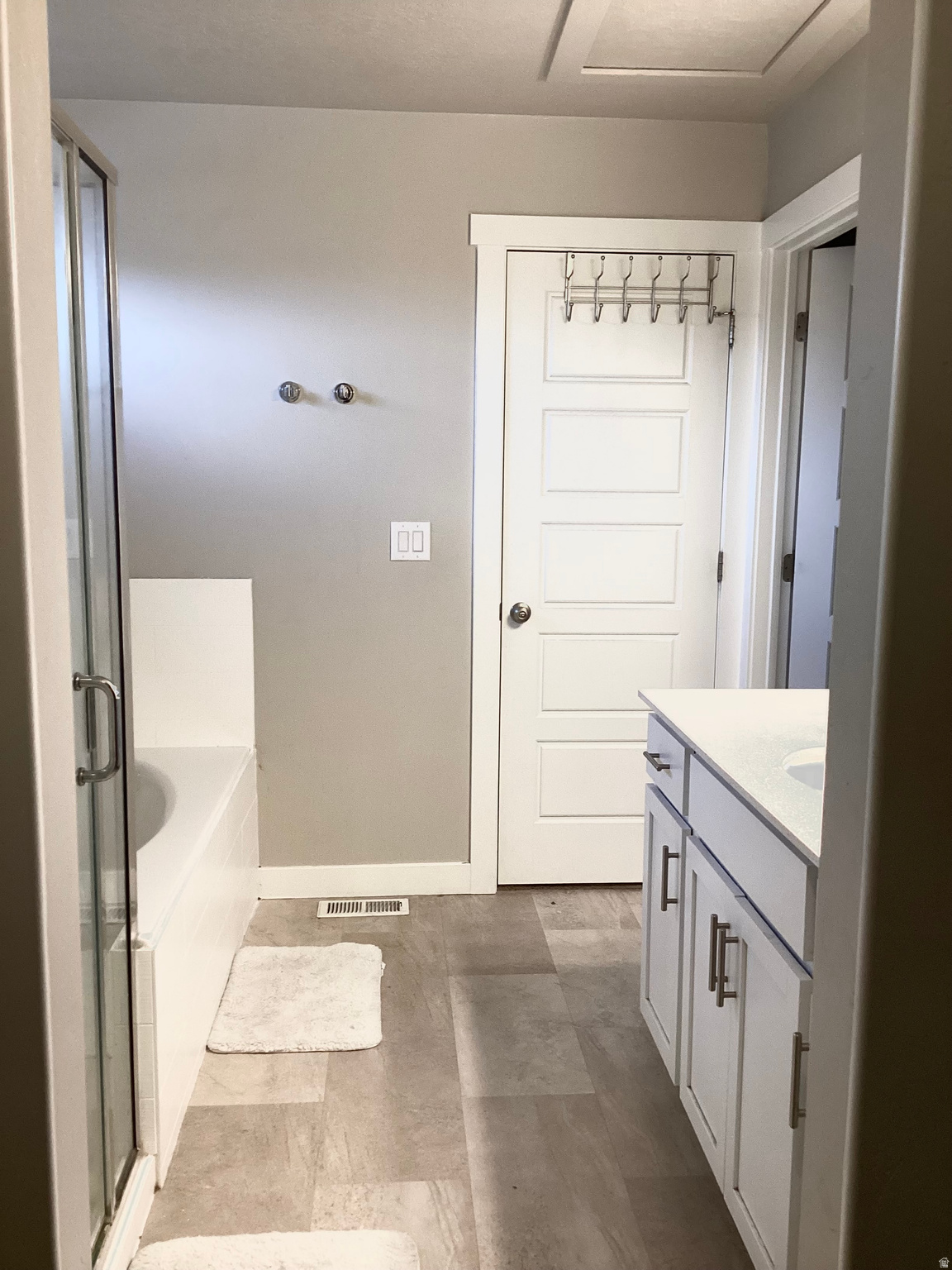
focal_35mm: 31
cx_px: 476
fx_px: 1137
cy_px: 635
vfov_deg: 58.4
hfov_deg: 45.4
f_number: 2.4
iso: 160
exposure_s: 1/60
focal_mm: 3.3
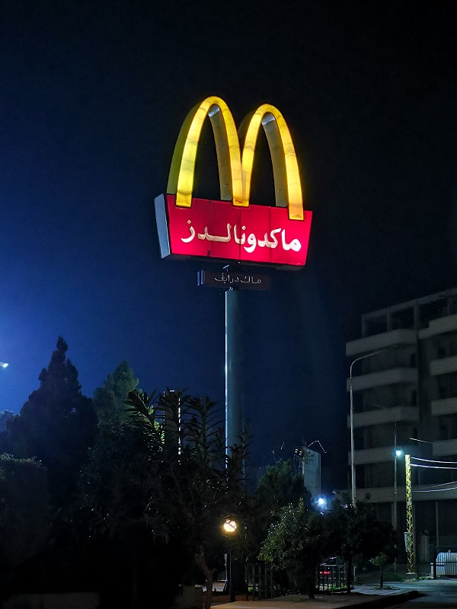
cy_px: 304
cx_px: 228
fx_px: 1479
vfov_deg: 23.3
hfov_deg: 17.6
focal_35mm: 84
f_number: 2.4
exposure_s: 6
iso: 640
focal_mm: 7.48
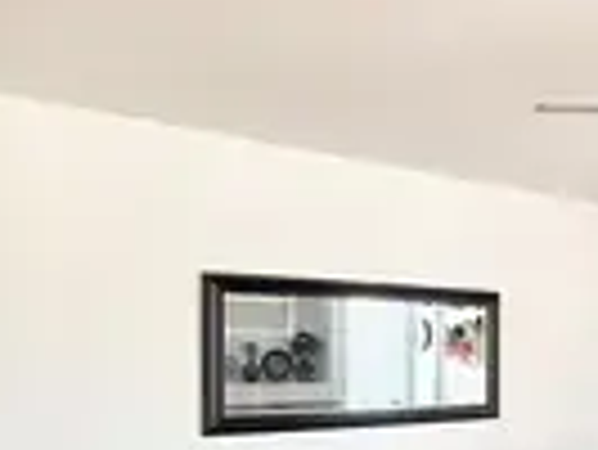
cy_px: 369
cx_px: 602
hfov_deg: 39.3
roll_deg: -0.3
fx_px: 726
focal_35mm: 42
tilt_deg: -0.7
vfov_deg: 33.3
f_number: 2.2
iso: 400
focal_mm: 2.22
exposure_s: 1/60
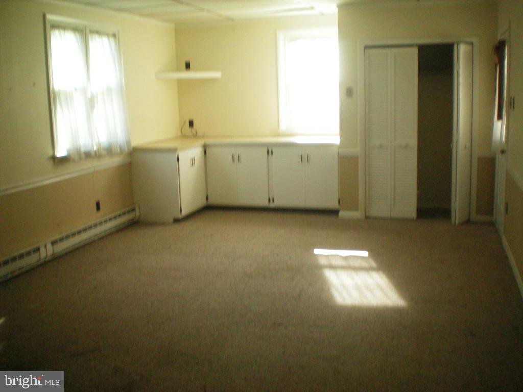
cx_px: 262
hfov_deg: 49.0
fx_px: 574
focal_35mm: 38
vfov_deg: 37.7
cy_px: 196
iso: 200
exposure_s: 1/60
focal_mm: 6.3
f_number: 3.1
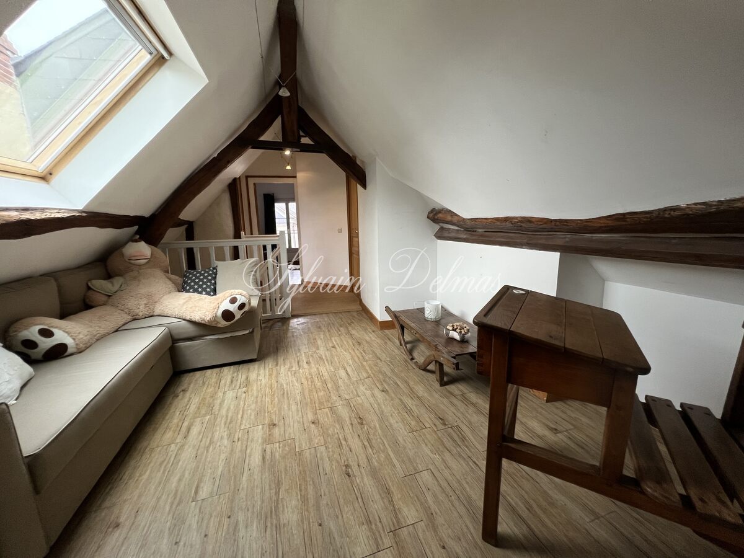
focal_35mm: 13
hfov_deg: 106.2
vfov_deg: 89.9
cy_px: 279
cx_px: 372
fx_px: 279
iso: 200
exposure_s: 1/100
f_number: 1.8
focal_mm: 1.57
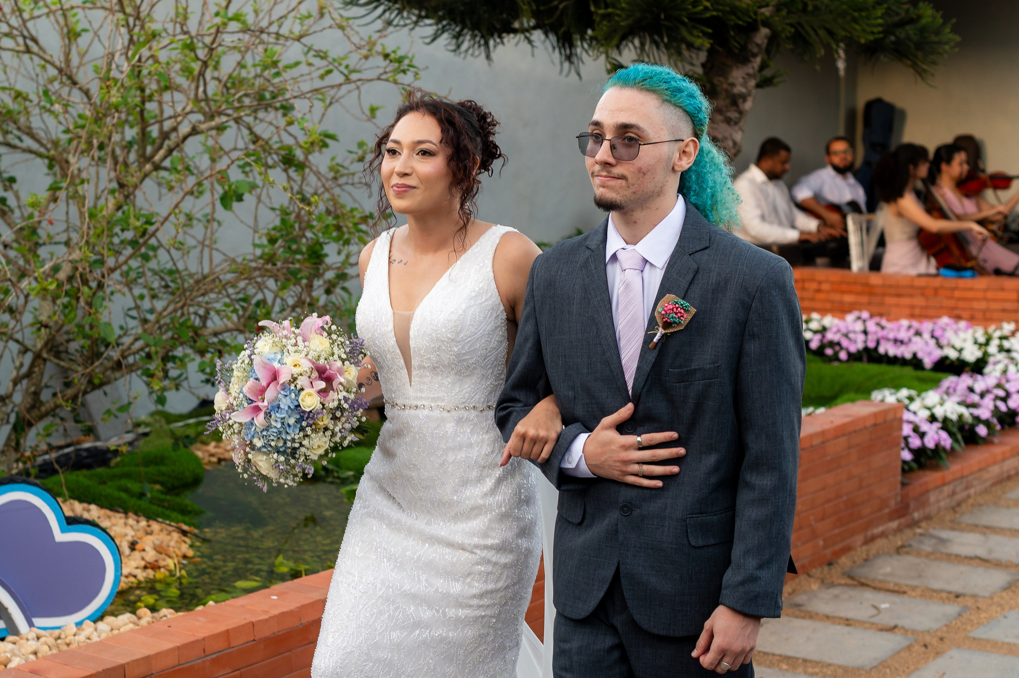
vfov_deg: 20.2
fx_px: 1895
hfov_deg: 30.0
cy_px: 422
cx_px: 392
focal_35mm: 67
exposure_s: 1/320
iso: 250
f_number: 3.2
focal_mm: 50
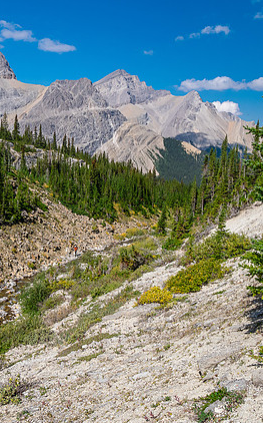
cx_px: 67
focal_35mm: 35
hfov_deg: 35.4
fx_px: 402
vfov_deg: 55.4
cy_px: 217
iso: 200
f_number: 8
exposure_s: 1/200
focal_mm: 12
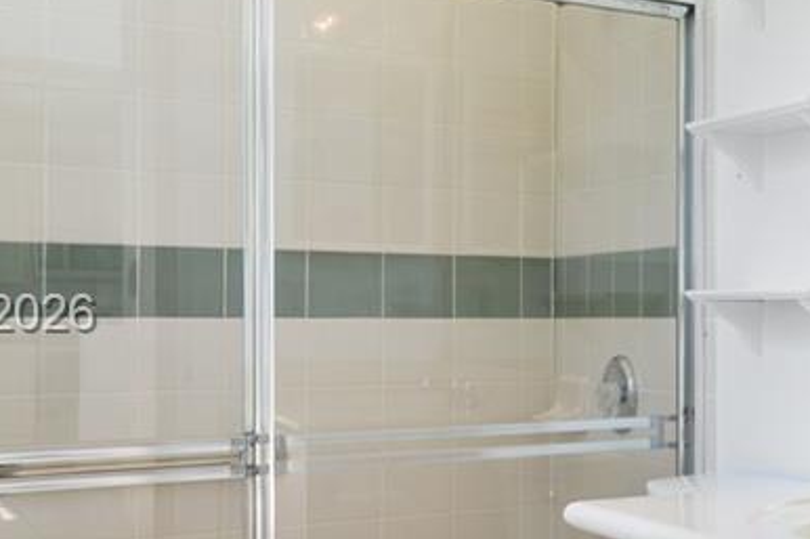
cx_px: 1121
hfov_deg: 27.3
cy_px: 317
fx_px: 1304
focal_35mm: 58
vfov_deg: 23.3
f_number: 8
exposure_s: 1/5
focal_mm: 14
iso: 100
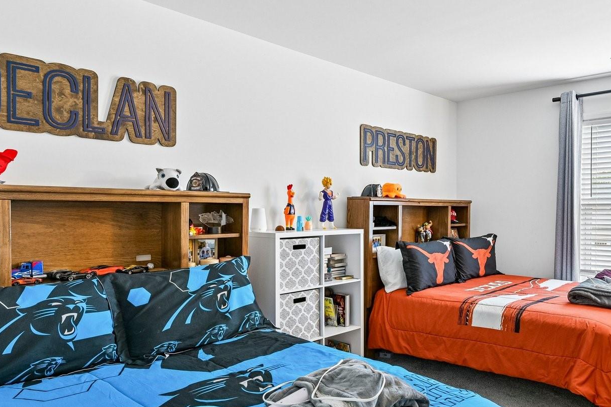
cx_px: 430
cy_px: 214
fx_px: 458
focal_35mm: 27
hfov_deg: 64.7
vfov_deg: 47.9
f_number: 8
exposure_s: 1/15
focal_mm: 16
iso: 400
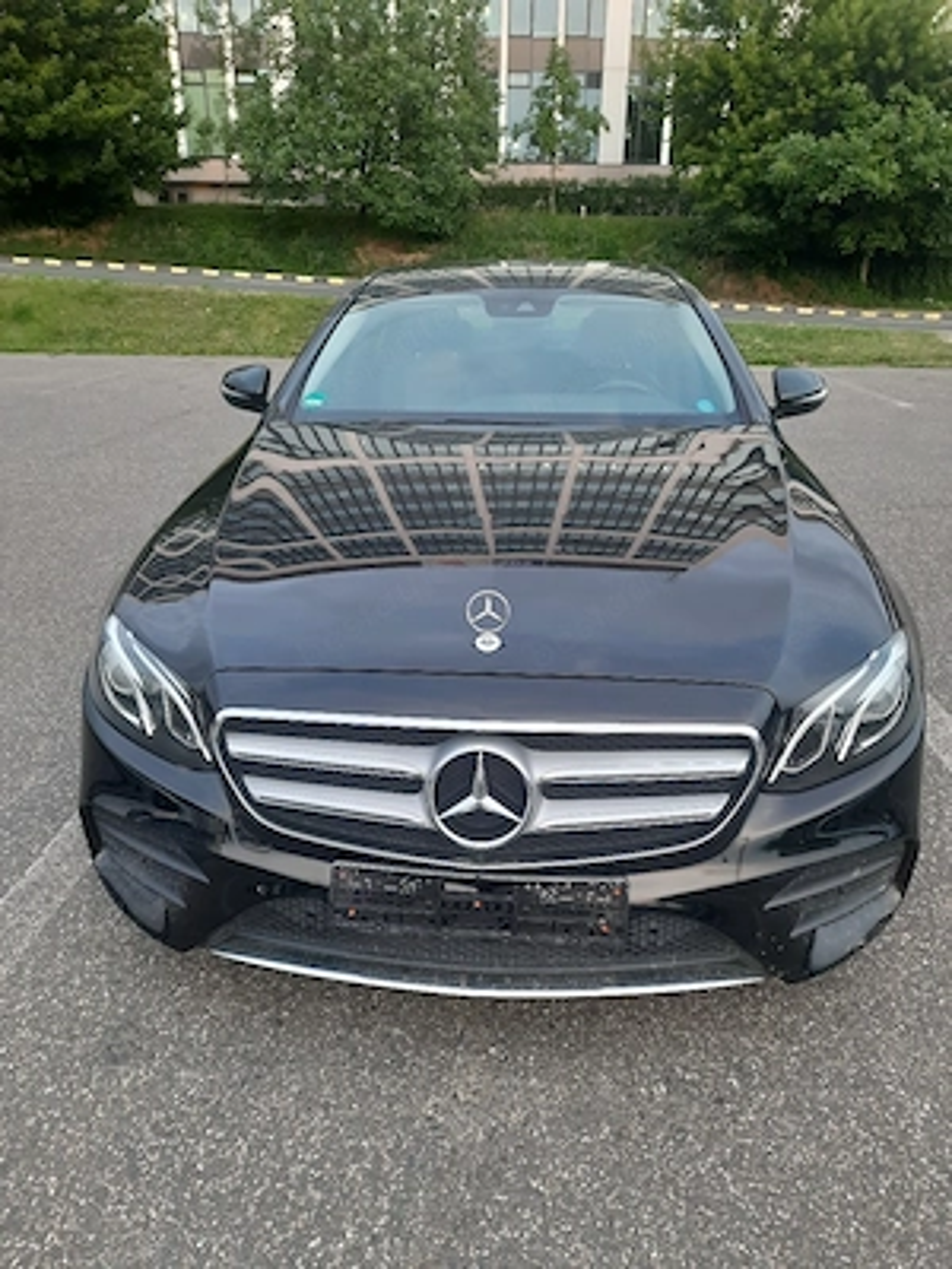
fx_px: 917
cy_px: 634
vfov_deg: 69.4
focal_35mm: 25
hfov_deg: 54.9
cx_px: 476
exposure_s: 1/50
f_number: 2
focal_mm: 4.6
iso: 100
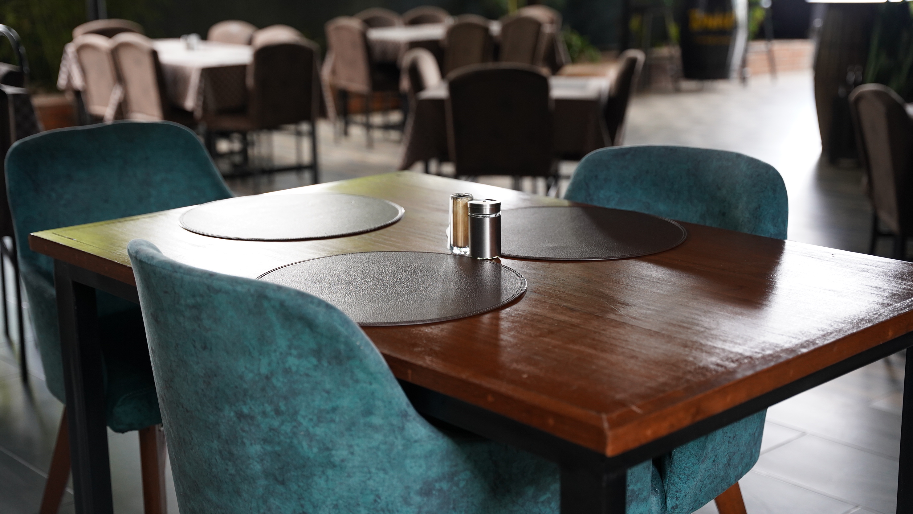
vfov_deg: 23.3
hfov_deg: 40.3
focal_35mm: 51
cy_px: 256
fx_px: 1245
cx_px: 455
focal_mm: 48.4
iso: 1600
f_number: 3.2
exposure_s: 1/160
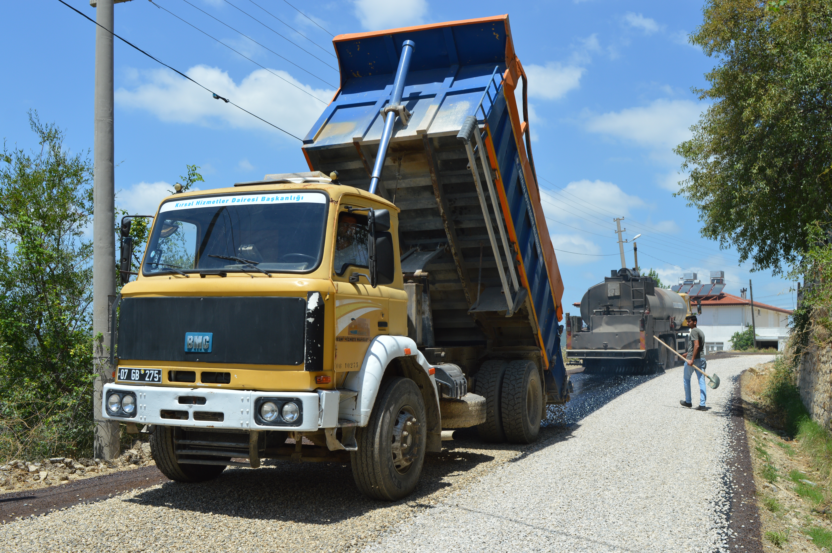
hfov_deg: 53.2
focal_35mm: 36
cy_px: 276
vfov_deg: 36.8
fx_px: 831
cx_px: 416
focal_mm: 24
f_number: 8
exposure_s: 1/250
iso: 100
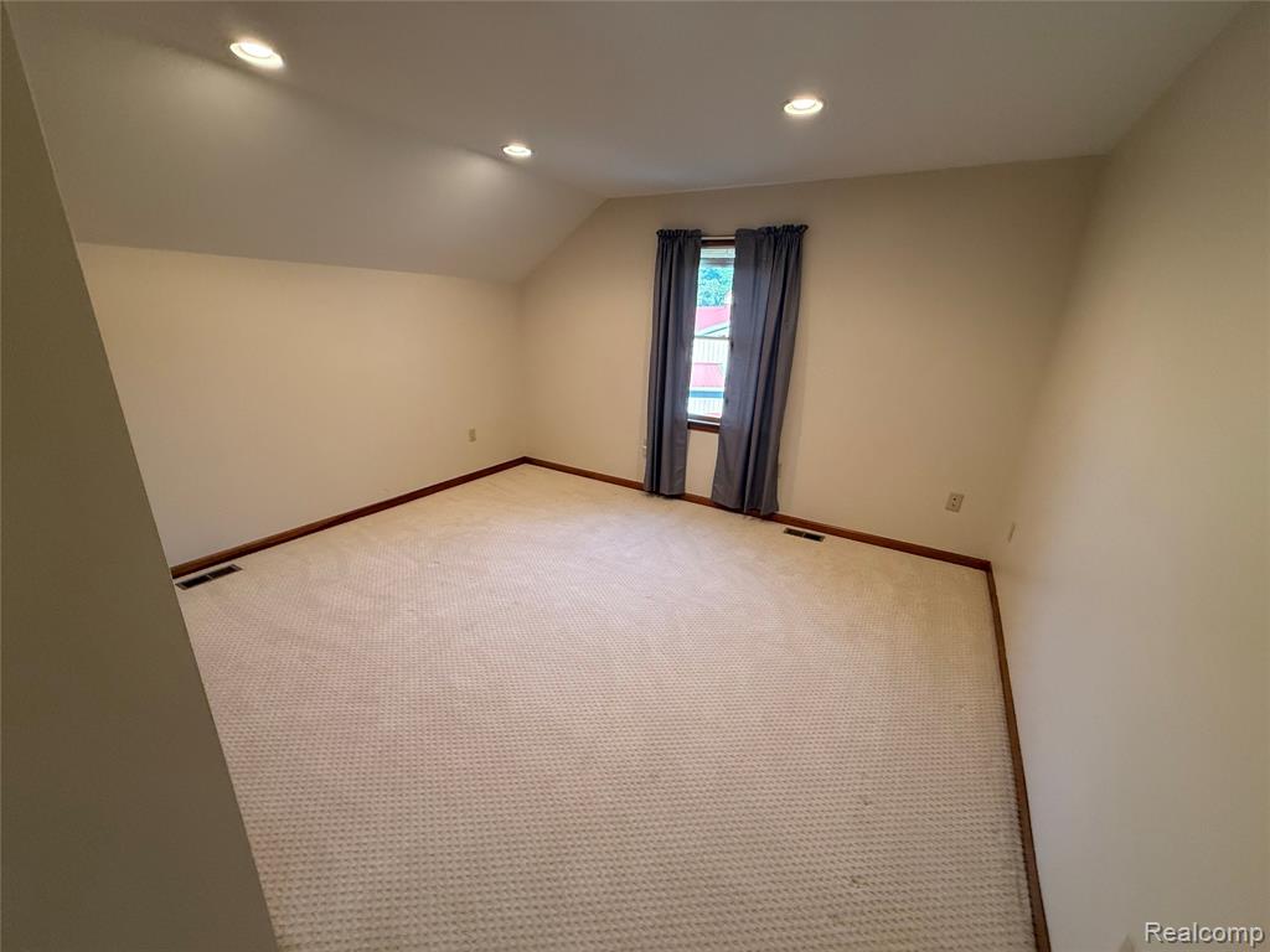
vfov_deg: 85.7
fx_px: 514
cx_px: 635
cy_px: 476
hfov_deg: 102.1
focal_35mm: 14
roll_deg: -2.6
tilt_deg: -18.1
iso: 500
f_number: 2.2
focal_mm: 2.22
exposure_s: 1/120
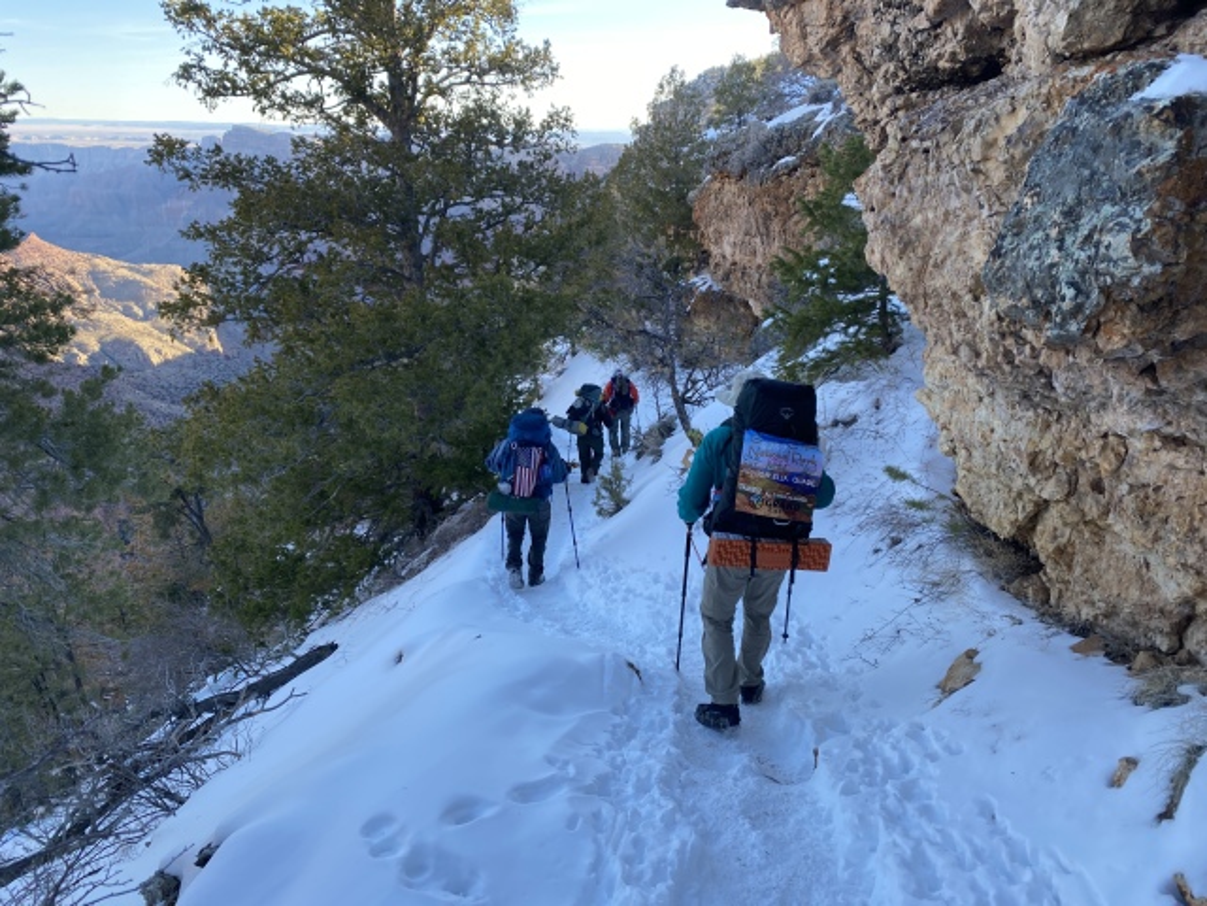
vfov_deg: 53.1
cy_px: 453
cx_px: 604
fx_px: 907
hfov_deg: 67.3
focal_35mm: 26
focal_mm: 4.25
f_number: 1.8
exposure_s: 1/251
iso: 32
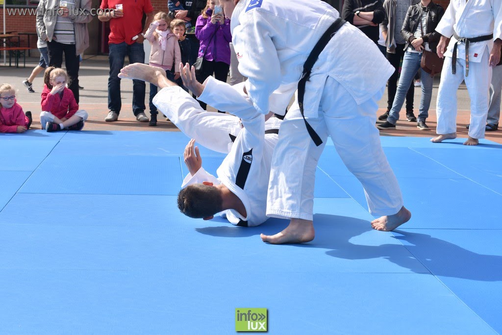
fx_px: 1046
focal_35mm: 75
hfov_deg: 27.0
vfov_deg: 18.2
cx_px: 251
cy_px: 168
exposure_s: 1/500
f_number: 6.3
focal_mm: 50
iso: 100
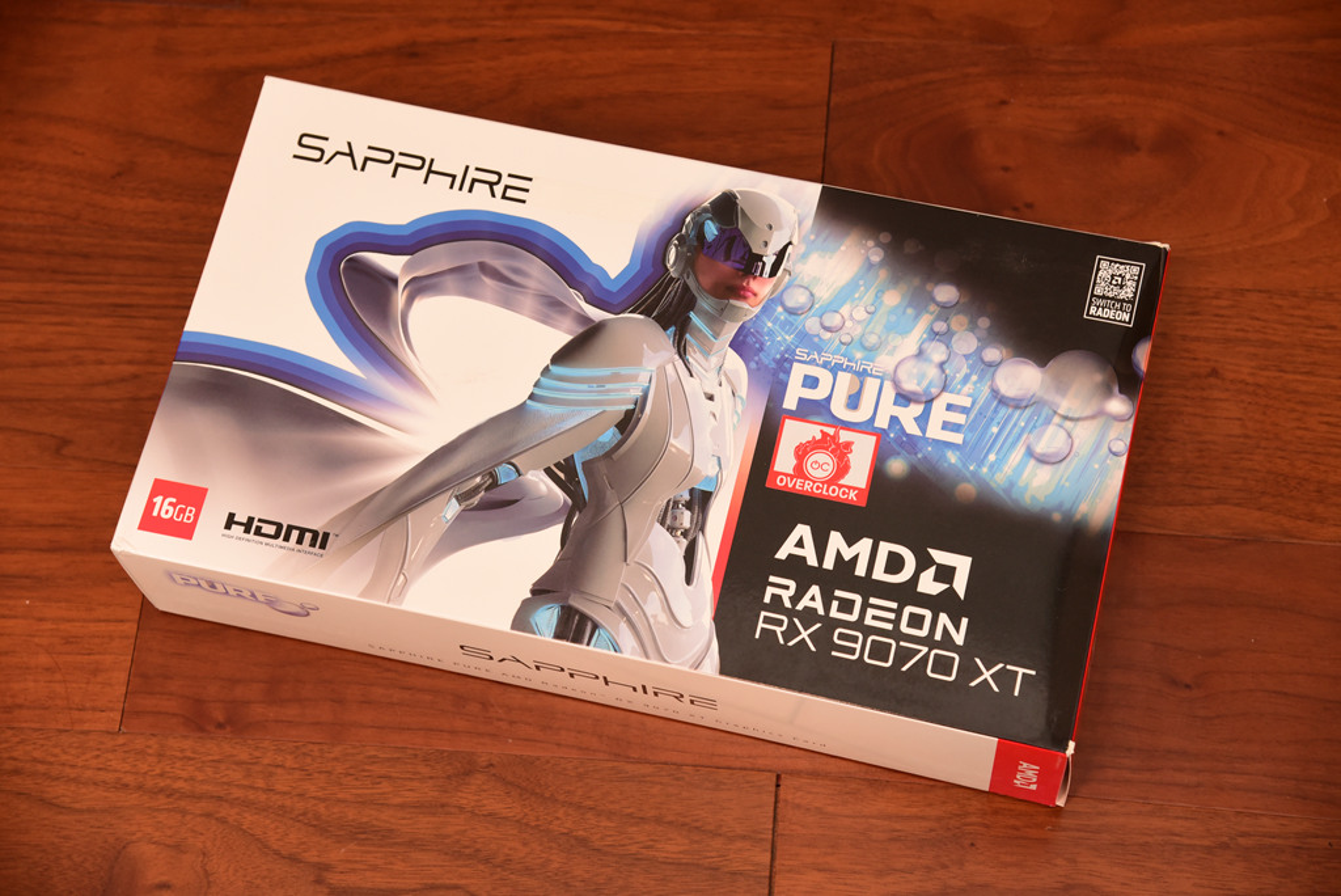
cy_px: 448
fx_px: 2795
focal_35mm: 75
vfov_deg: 18.2
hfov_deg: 27.0
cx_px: 670
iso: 1600
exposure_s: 1/60
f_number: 5.6
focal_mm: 75
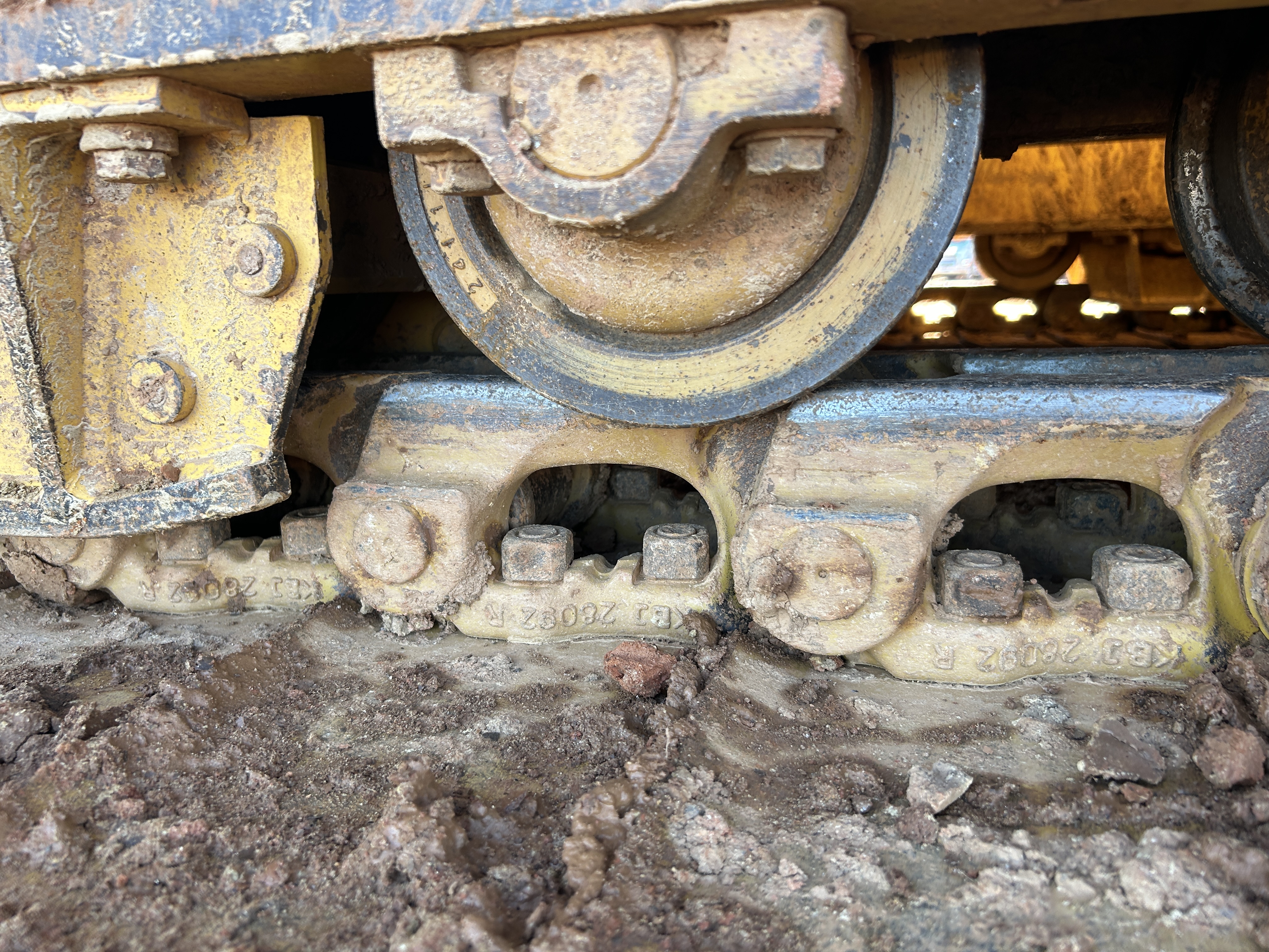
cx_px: 634
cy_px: 476
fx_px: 953
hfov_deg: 67.3
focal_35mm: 26
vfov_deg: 53.1
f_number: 1.5
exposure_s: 1/134
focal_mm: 5.7
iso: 32
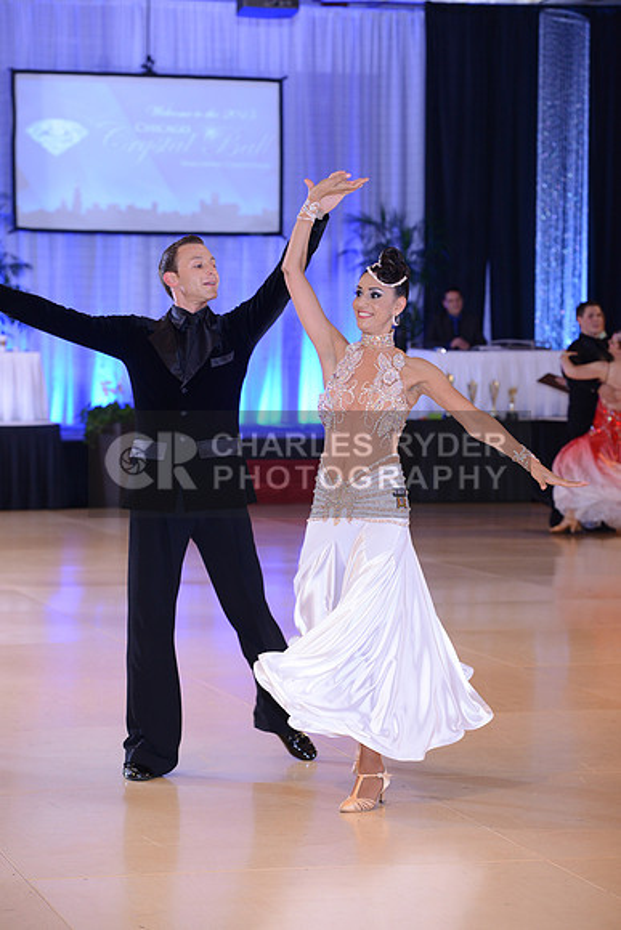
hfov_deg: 11.8
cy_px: 465
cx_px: 310
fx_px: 2999
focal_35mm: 116
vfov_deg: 17.6
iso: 1250
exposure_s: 1/250
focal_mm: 116
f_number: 5
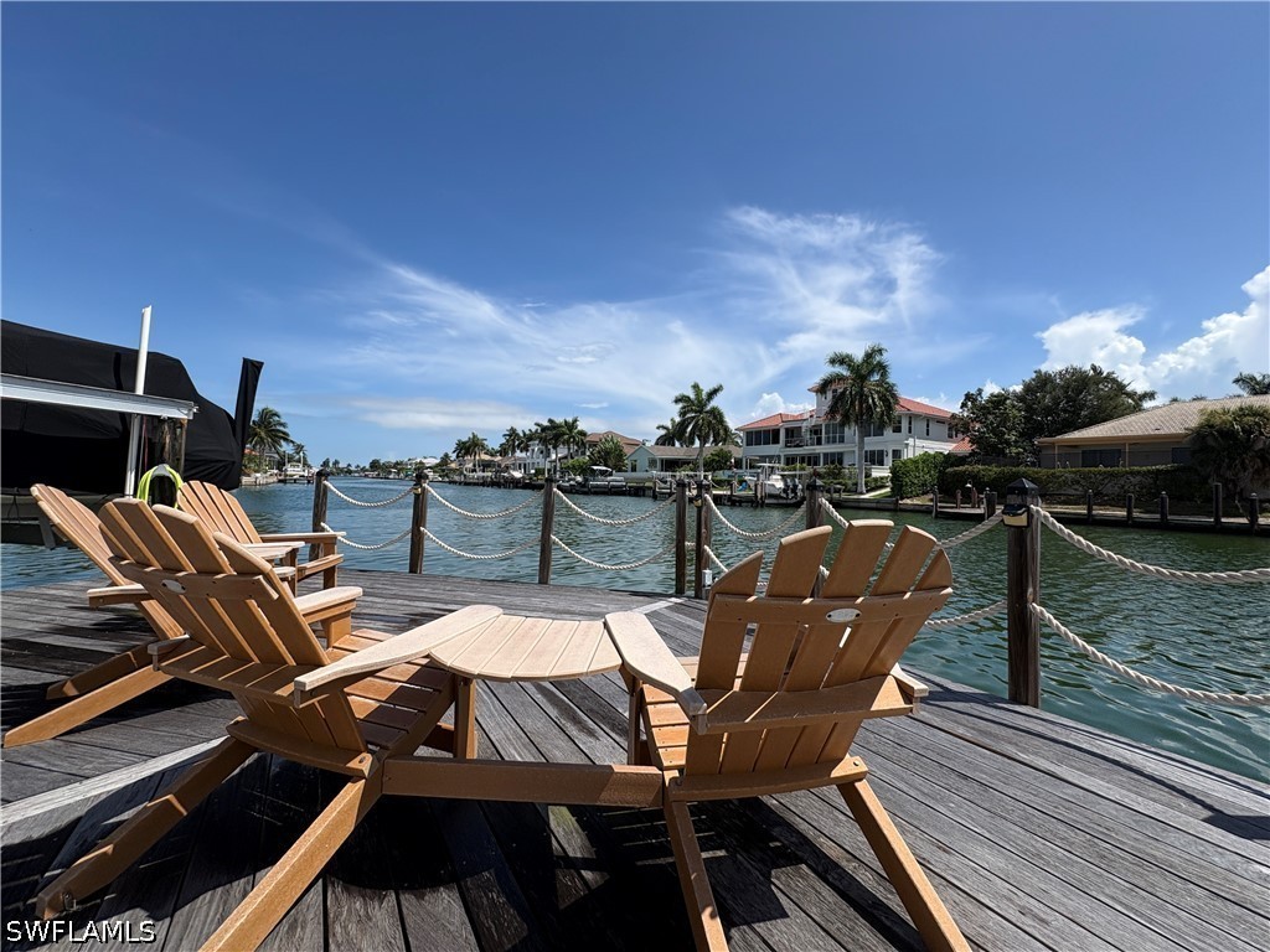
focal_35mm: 14
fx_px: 514
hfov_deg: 102.1
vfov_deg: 85.7
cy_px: 476
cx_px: 635
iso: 50
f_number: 2.2
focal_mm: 2.22
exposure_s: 1/2874
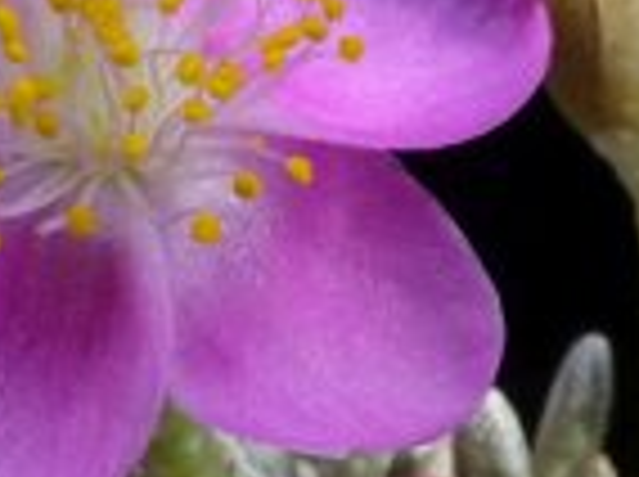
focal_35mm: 127
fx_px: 2340
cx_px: 324
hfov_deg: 15.5
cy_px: 682
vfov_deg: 11.2
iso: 400
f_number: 5.6
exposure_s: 1/200
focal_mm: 4.3
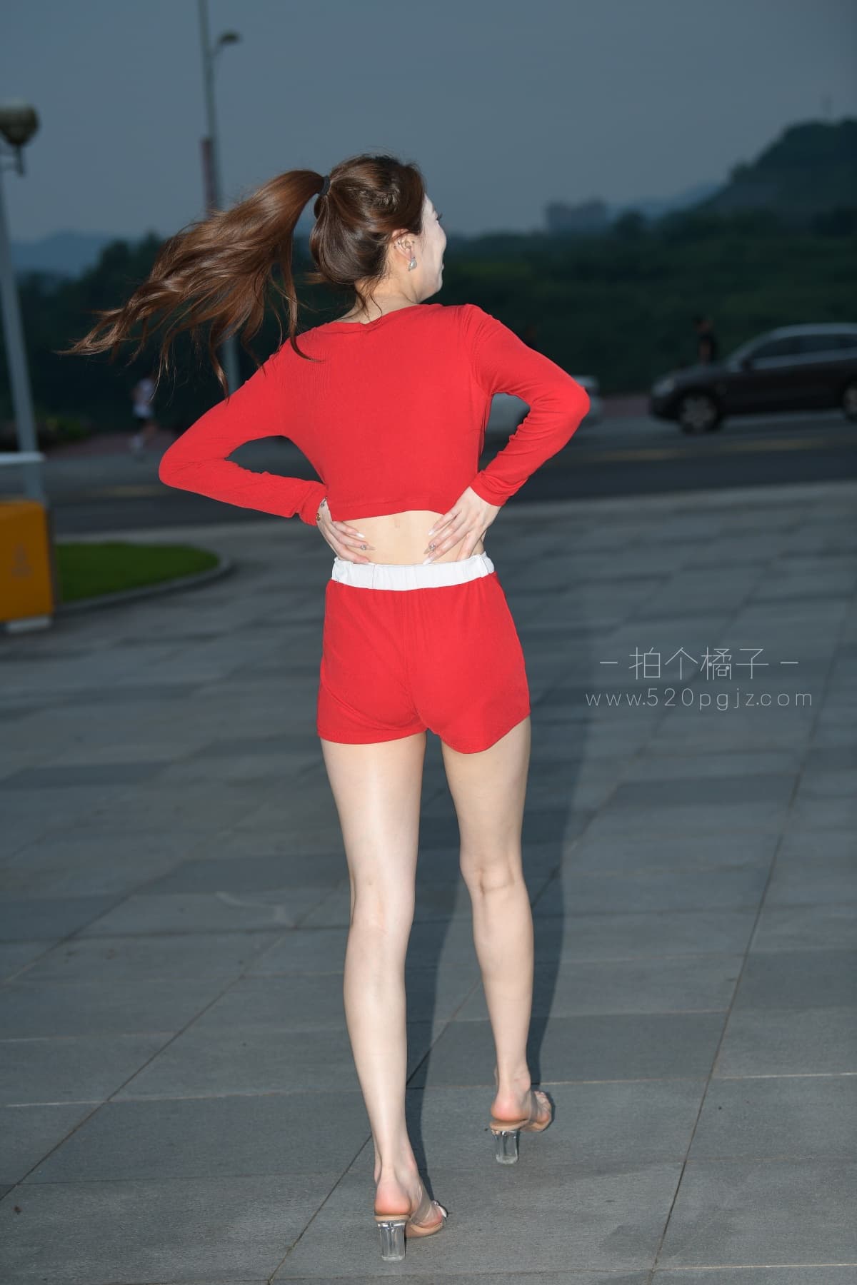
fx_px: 3035
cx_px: 428
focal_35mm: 85
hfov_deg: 16.1
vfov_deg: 23.9
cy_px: 642
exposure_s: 1/200
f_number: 4
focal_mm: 85
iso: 500
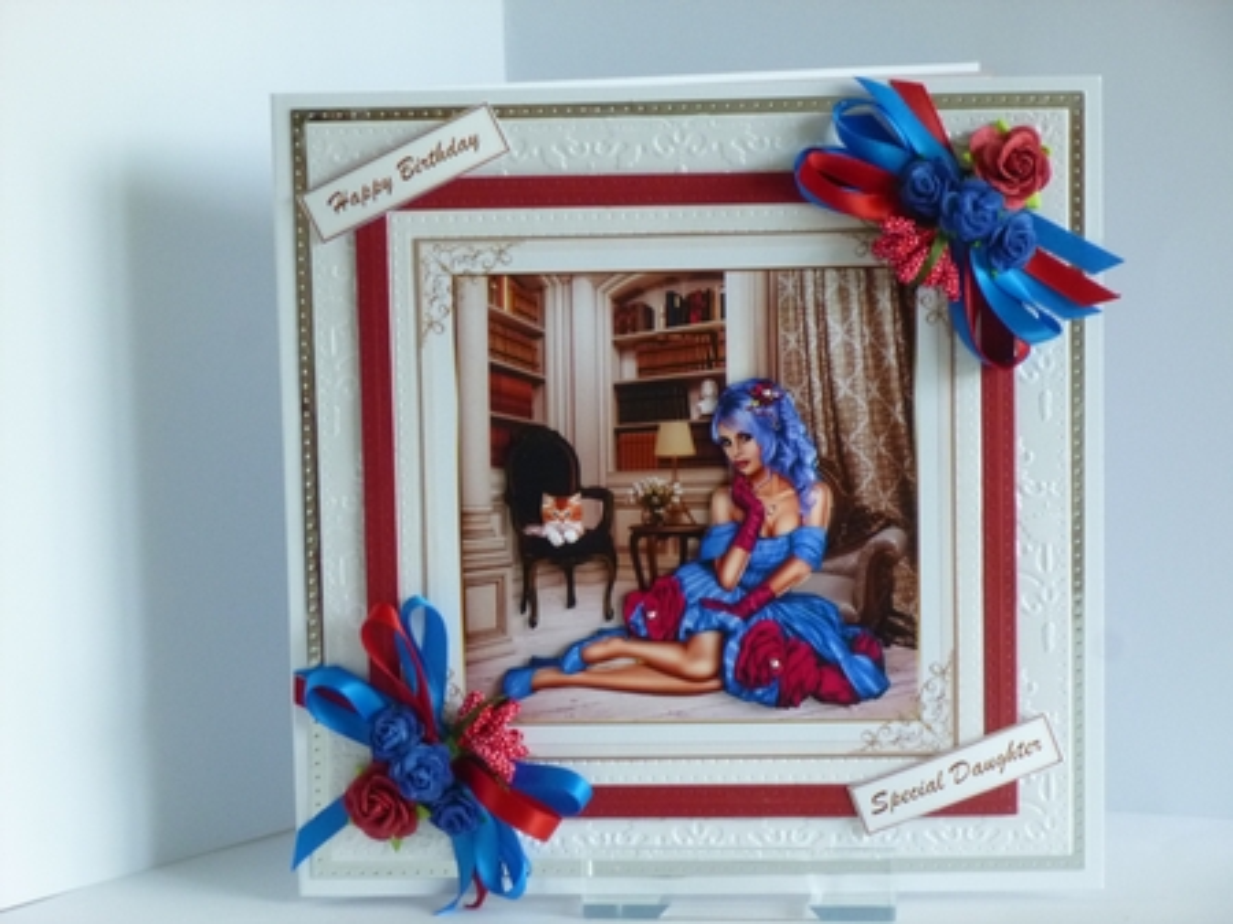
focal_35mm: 107
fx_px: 3809
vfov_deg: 13.8
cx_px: 616
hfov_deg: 18.4
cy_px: 462
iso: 400
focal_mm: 19.1
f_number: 5.4
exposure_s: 1/25
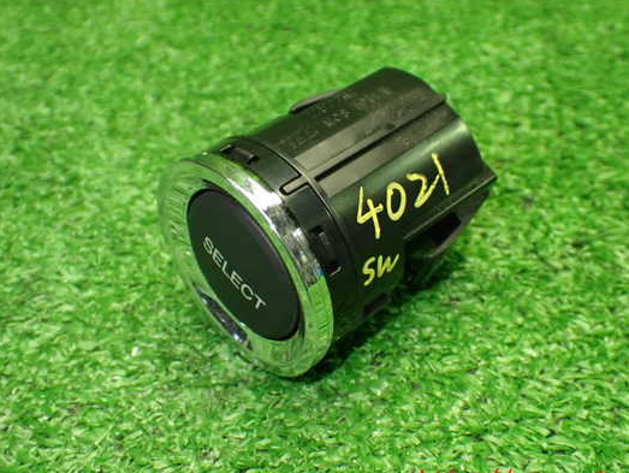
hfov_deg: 40.4
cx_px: 331
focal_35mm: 47
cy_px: 226
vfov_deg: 30.9
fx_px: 855
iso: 800
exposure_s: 1/100
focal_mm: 7.31
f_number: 2.8
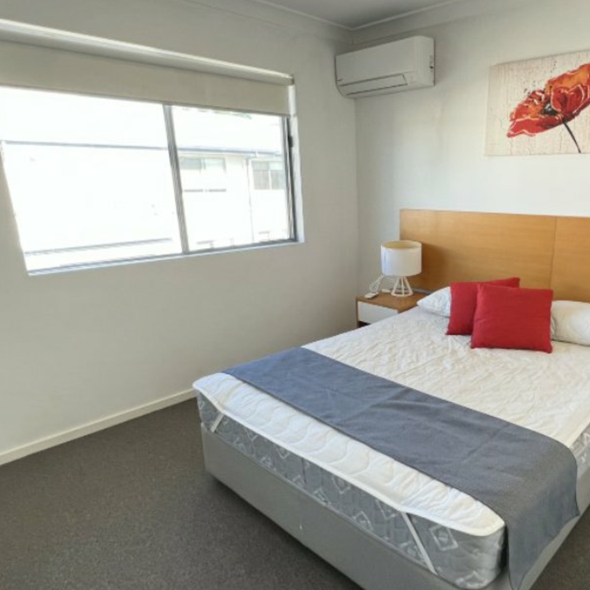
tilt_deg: -16.1
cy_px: 321
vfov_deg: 67.1
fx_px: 444
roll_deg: +1.1
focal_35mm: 23
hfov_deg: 65.5
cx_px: 392
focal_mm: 1.57
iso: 50
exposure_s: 1/99
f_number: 1.8
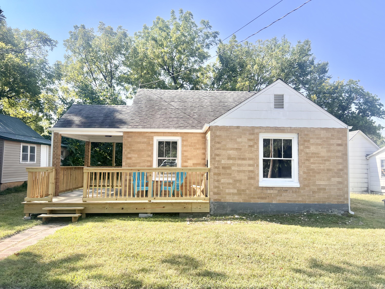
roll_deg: -0.2
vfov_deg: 53.1
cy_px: 144
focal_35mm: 26
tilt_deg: +3.7
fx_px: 289
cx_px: 192
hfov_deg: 67.3
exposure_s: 1/1575
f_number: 1.5
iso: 50
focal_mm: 5.7
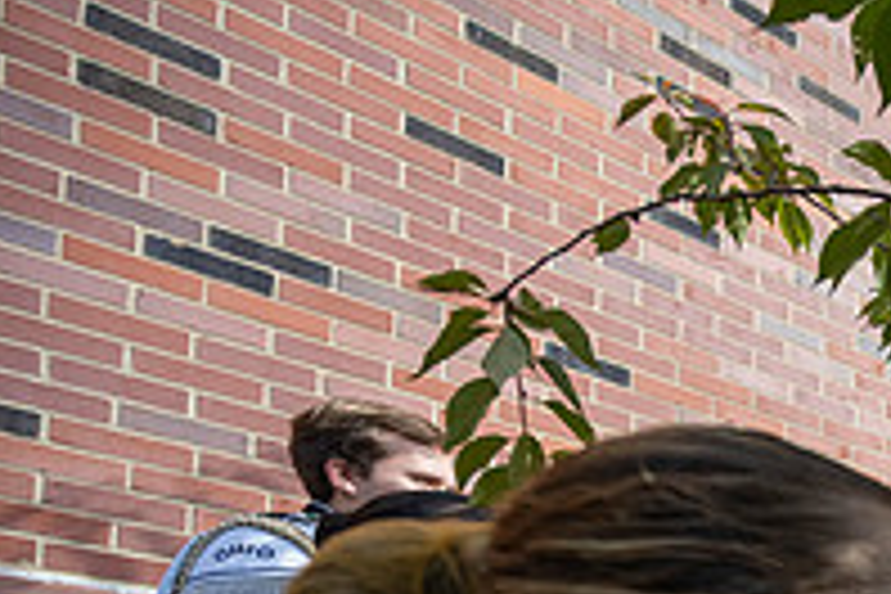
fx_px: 1015
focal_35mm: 41
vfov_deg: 25.6
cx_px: 1296
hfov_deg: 30.2
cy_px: 862
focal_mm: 14
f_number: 4.5
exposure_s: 1/500
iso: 320
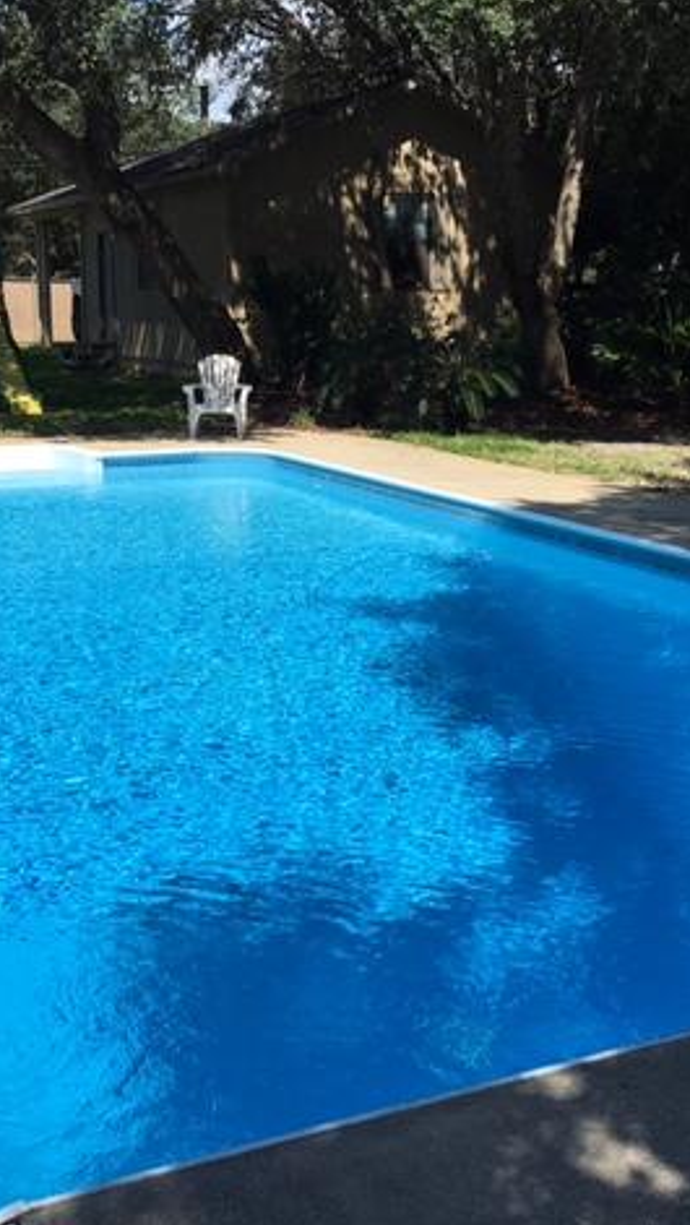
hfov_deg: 27.8
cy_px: 610
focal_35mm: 43
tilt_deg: -11.4
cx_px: 325
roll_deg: -0.3
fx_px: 1396
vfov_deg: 47.3
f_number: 2.2
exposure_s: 1/1748
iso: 25
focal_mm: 4.15
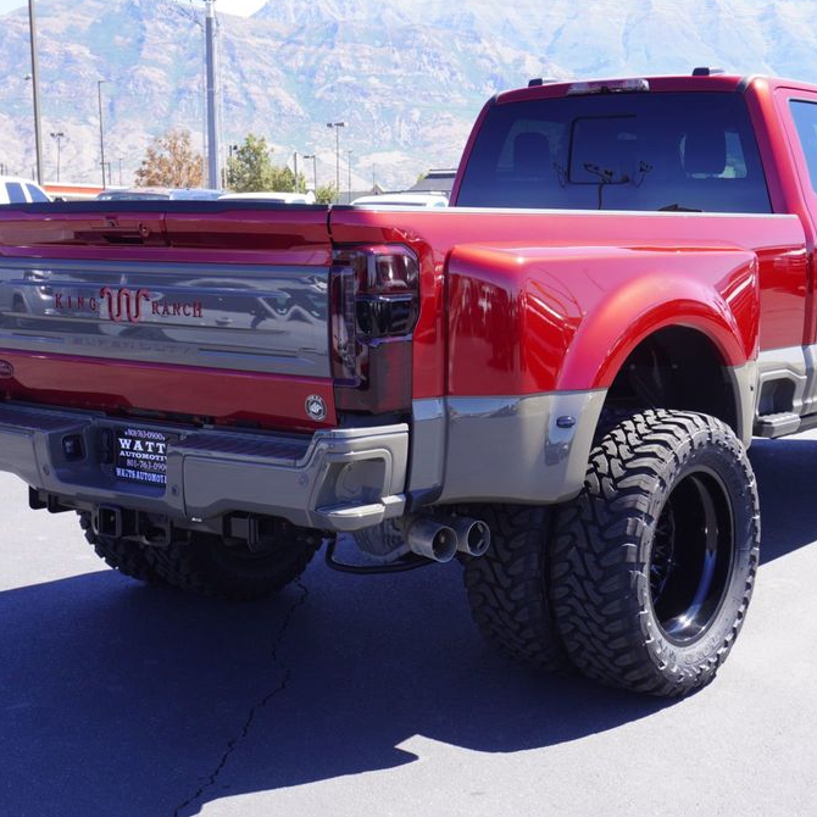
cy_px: 402
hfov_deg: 32.3
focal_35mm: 53
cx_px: 510
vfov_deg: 32.4
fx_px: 1406
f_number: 7.1
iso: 100
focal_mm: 27
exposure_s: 1/100
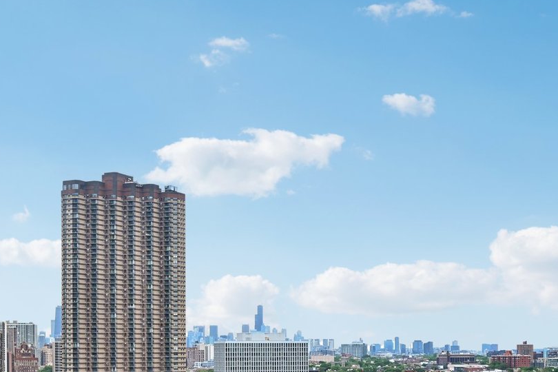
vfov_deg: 21.9
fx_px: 930
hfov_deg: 33.4
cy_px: 356
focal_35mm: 60
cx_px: 272
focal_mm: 30
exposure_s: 1/400
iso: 800
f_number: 8
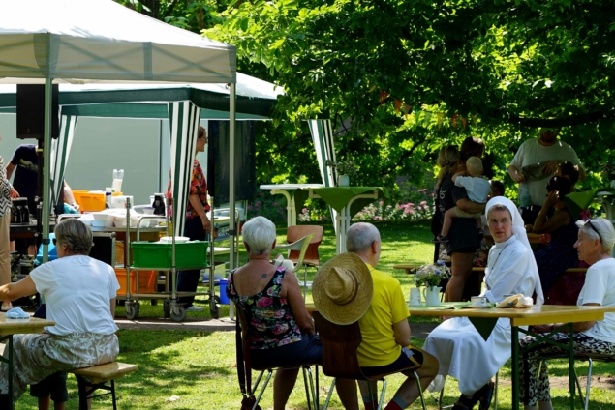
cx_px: 136
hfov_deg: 12.3
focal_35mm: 166
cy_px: 303
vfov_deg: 8.3
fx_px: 2837
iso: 100
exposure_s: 1/160
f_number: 6.3
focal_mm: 103
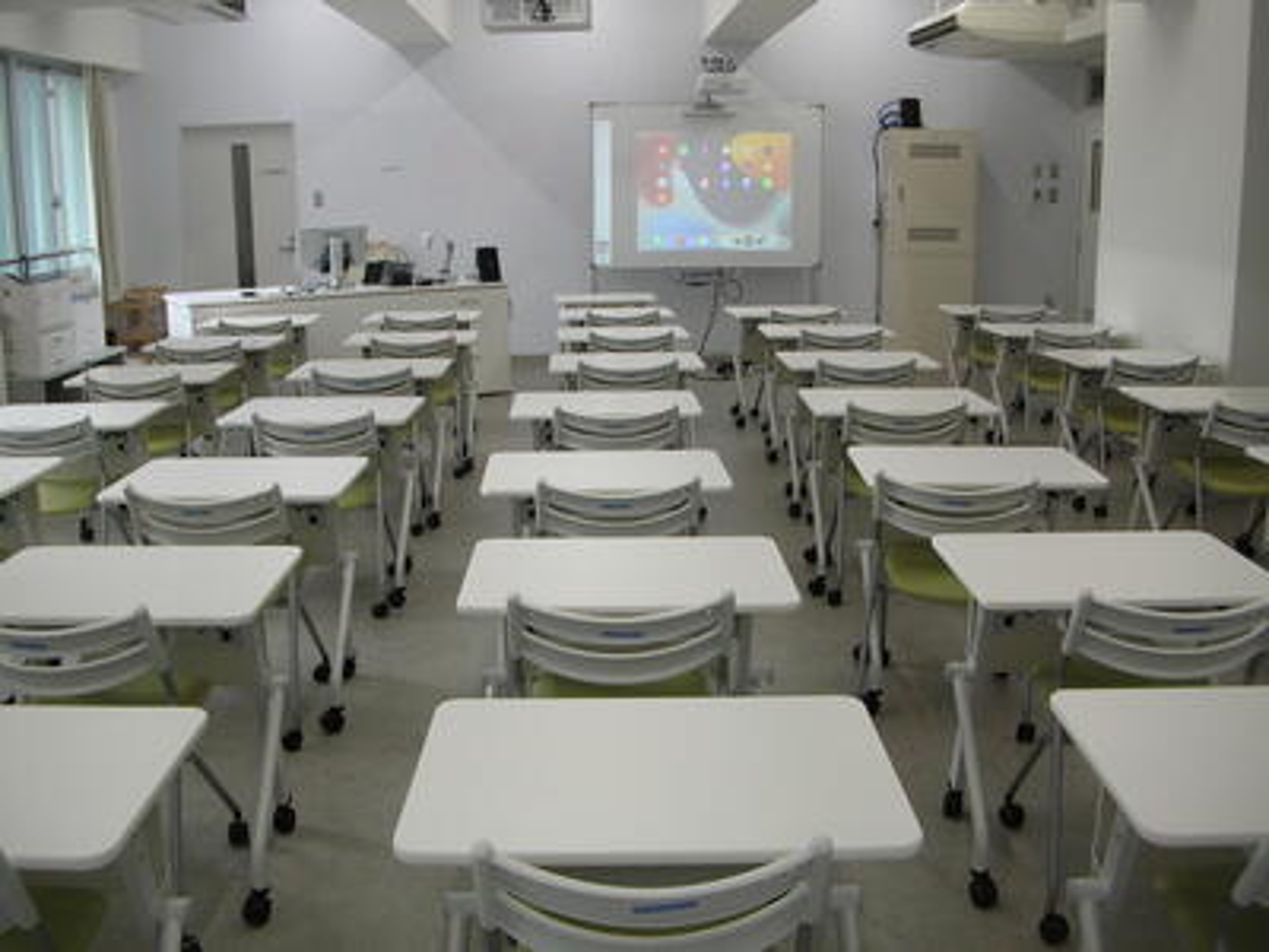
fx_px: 1283
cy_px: 476
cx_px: 634
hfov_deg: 52.6
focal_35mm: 35
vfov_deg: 40.7
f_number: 2.8
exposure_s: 1/56.5
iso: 50
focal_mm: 5.8
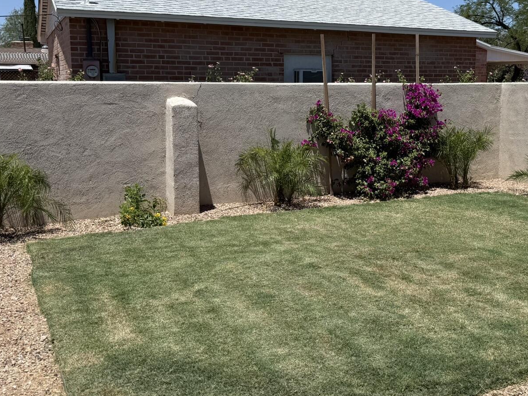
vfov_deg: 35.0
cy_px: 160
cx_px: 347
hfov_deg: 45.2
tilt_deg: -6.0
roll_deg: -0.7
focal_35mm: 41
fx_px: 625
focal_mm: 6.76
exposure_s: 1/5714
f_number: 1.78
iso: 80
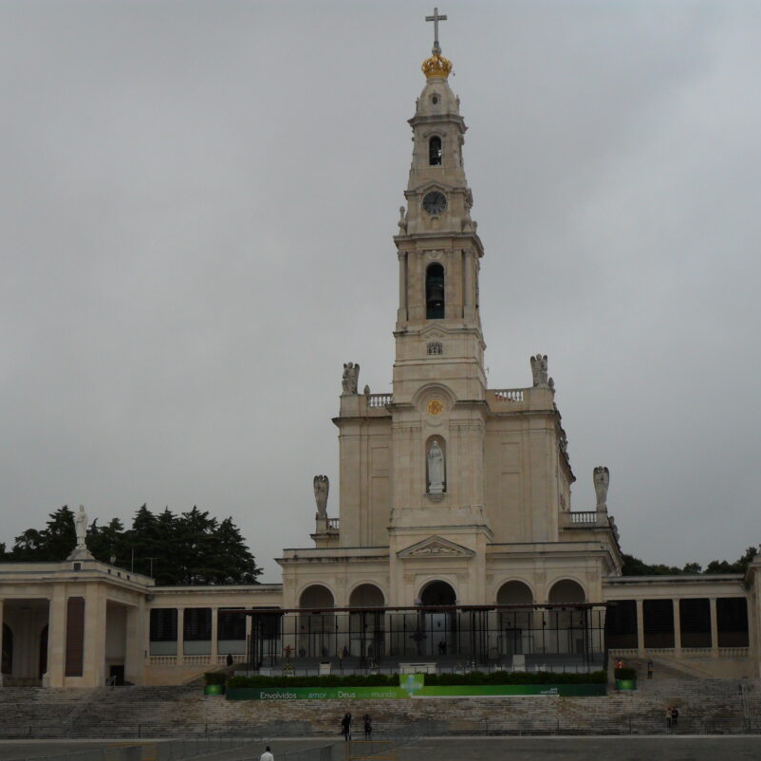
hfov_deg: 23.1
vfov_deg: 23.1
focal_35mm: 75
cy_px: 380
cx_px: 377
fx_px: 1865
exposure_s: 1/350
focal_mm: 11.2
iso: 100
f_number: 5.6
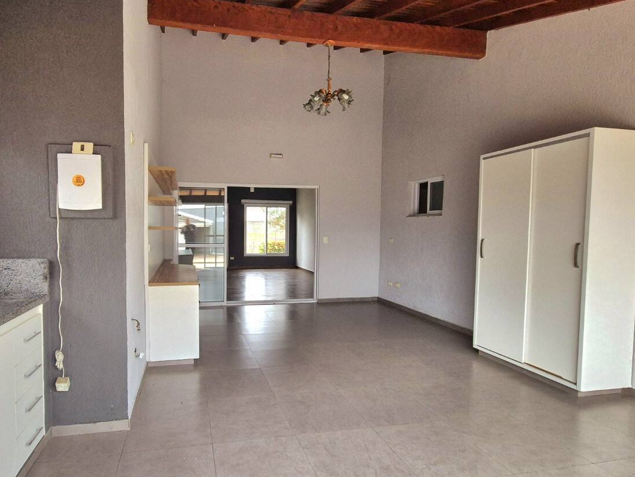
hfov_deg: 89.7
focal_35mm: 17
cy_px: 241
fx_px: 312
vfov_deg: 74.7
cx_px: 250
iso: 640
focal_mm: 2.2
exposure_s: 1/60.2
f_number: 2.2
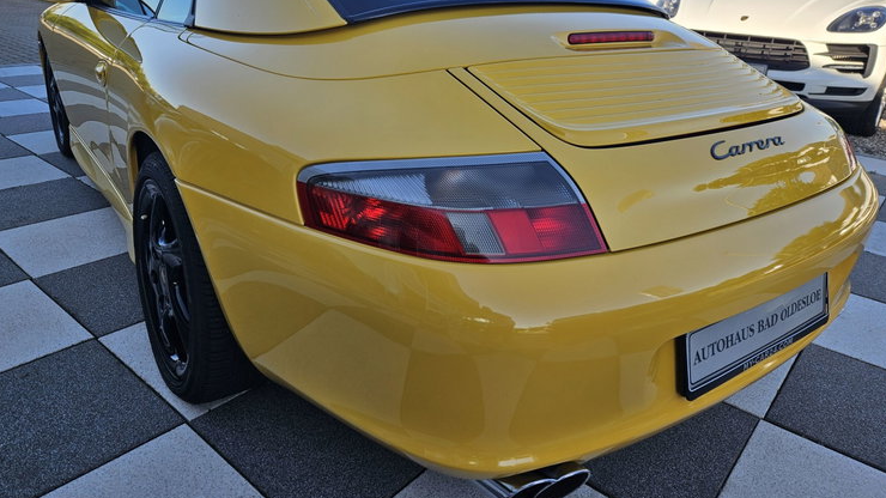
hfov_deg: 71.9
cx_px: 441
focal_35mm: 26
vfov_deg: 43.9
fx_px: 611
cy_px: 180
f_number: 1.8
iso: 25
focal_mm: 5.4
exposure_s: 1/765
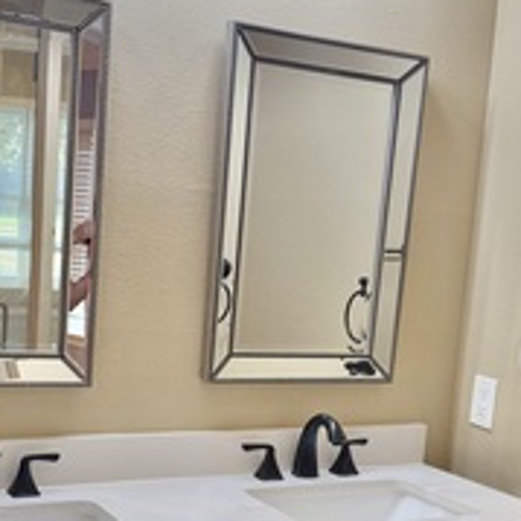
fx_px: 971
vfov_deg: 29.6
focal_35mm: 57
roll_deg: -4.5
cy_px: 381
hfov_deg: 30.0
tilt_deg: -7.3
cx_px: 230
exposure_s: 1/189
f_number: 1.78
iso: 160
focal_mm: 6.76
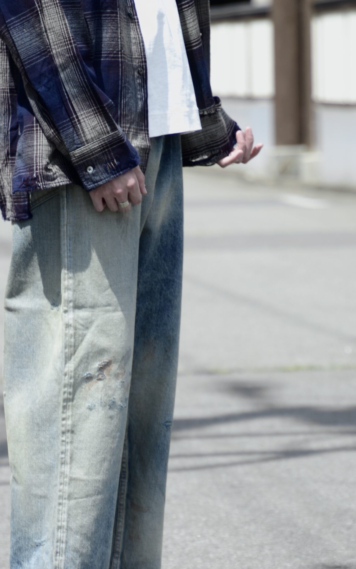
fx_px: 4063
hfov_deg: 5.0
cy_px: 370
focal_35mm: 262
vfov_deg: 8.0
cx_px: 115
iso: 160
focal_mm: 125
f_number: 6
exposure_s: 1/500
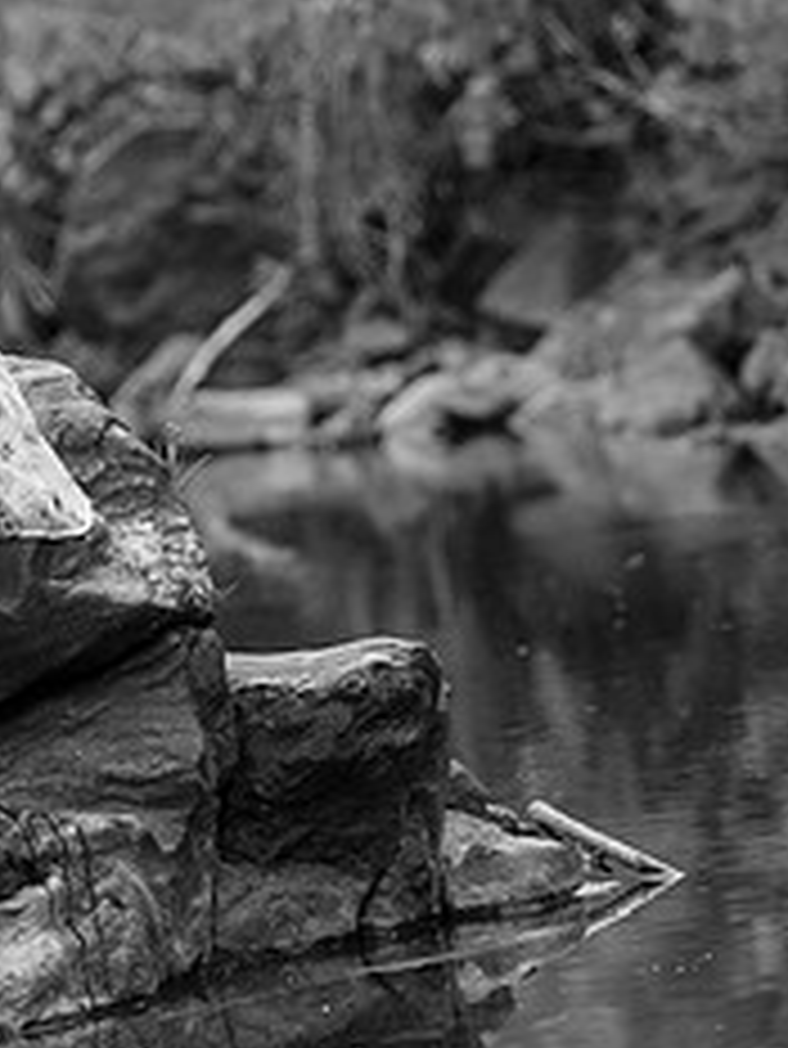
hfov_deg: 3.6
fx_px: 12403
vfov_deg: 4.8
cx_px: 5
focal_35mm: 409
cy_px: 277
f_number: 3.5
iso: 1000
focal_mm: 171
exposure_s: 1/200
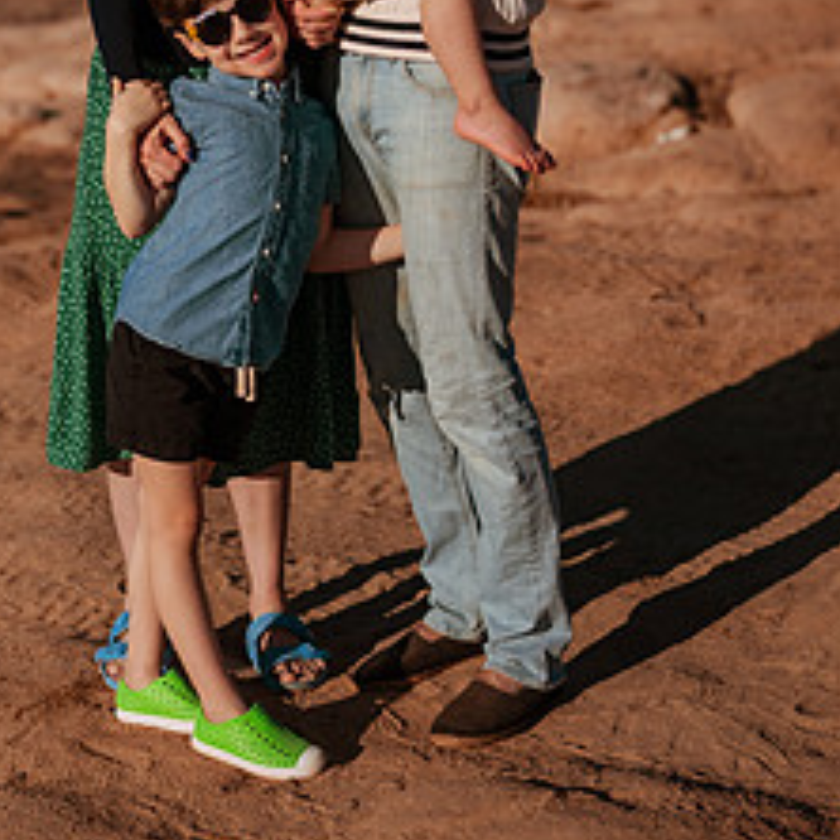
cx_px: 424
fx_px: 2745
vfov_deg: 17.2
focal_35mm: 100
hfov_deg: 17.4
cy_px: 102
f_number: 2.5
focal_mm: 58
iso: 50
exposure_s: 1/8000
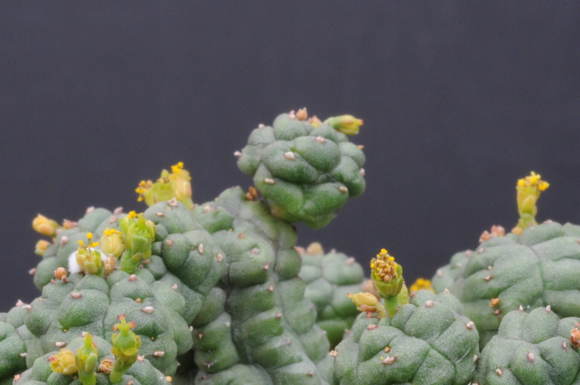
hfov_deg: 12.2
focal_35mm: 169
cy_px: 298
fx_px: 2719
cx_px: 334
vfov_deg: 8.1
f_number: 40
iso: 500
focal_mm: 60
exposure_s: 1/1.3
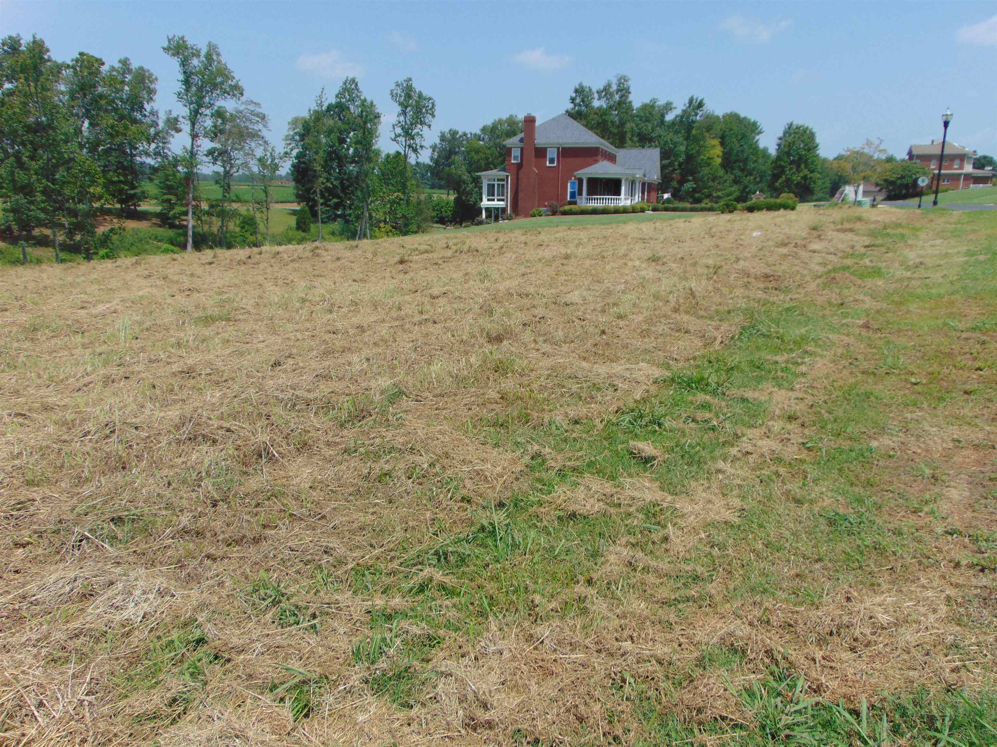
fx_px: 720
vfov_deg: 54.9
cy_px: 374
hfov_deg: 69.4
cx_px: 498
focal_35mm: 25
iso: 80
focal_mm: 4.5
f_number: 7.7
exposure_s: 1/250
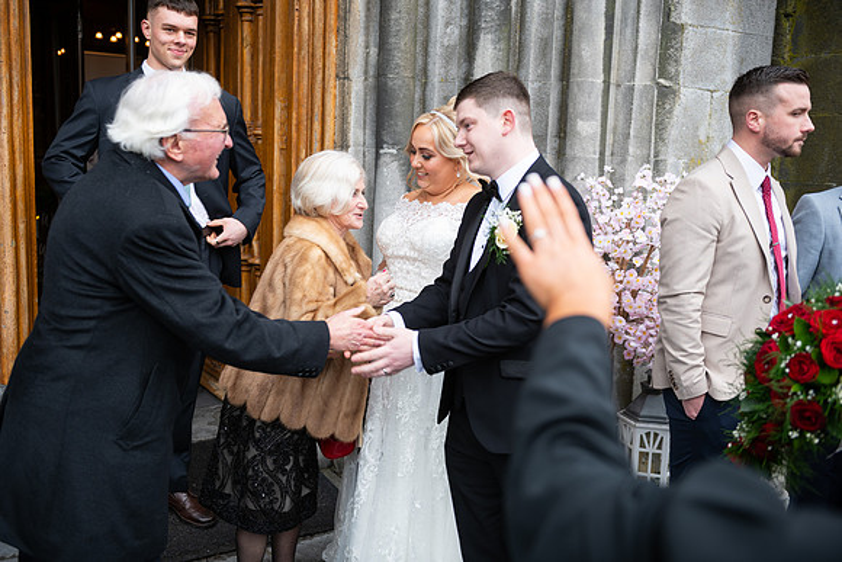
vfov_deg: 36.9
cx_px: 421
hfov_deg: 53.1
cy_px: 281
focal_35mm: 36
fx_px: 842
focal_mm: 36
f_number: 3.5
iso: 125
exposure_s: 1/160
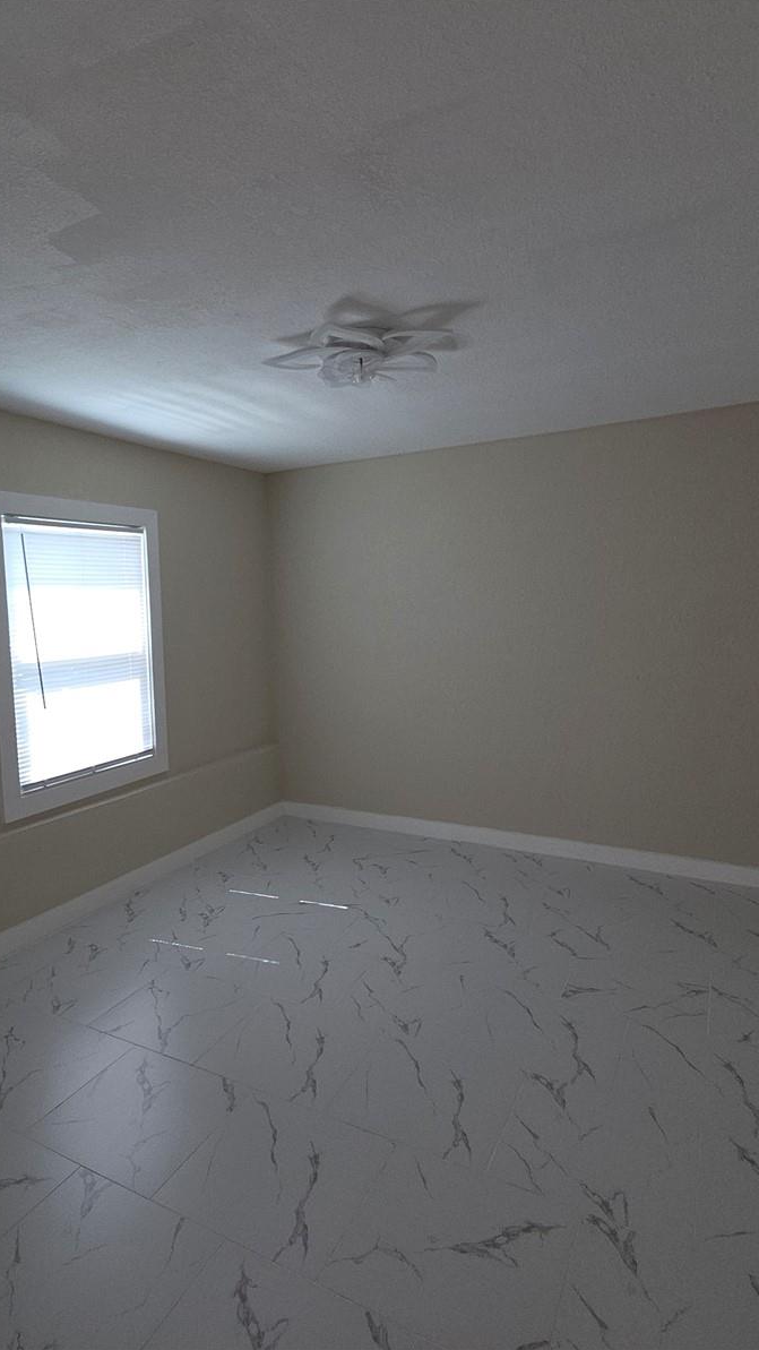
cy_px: 672
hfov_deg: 57.8
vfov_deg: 89.6
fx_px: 680
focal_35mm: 19
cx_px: 297
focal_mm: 2.2
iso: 50
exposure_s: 1/133
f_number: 2.2
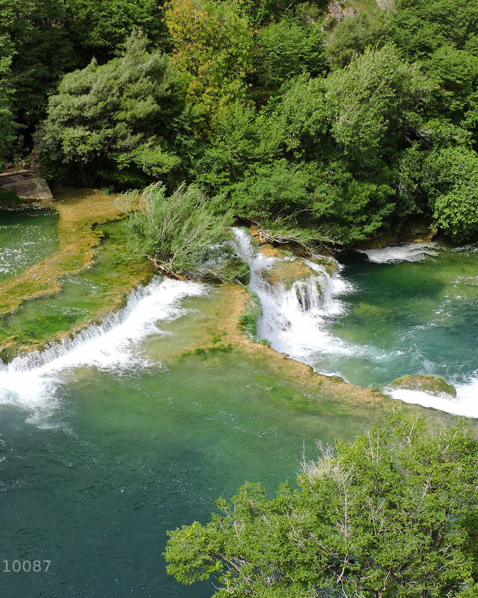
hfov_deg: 28.5
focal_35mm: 53
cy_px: 302
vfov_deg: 35.4
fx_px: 937
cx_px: 192
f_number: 4.7
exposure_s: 1/400
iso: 100
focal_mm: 7.1
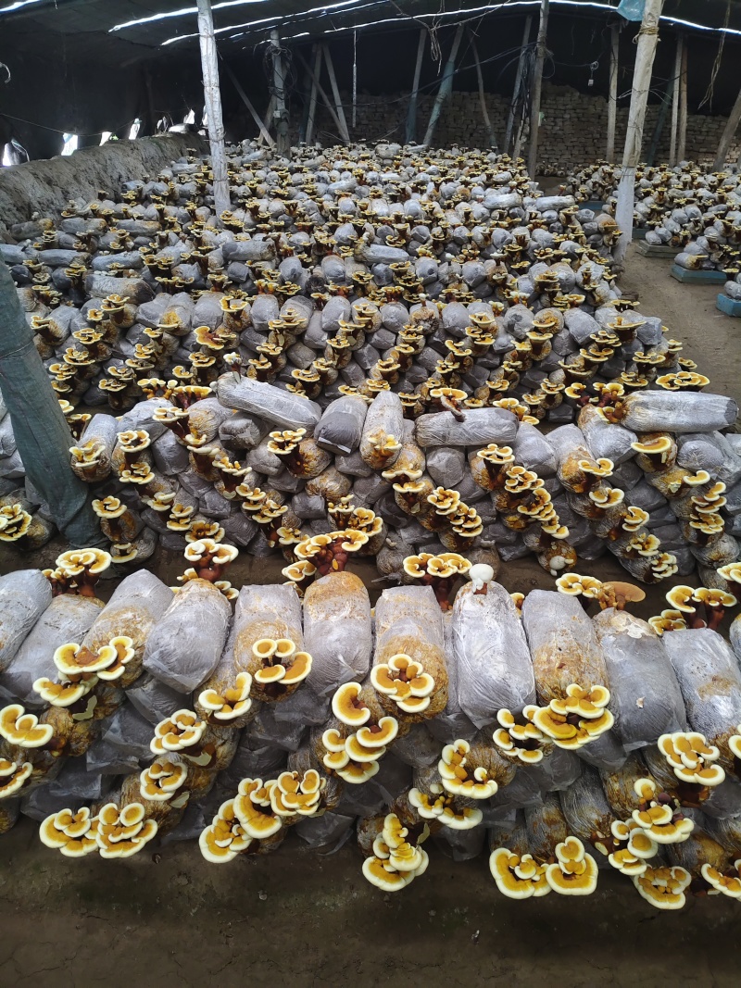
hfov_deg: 53.1
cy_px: 494
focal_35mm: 26
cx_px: 370
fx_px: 742
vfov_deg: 67.3
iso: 566
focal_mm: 4.84
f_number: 1.79
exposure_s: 1/50.1
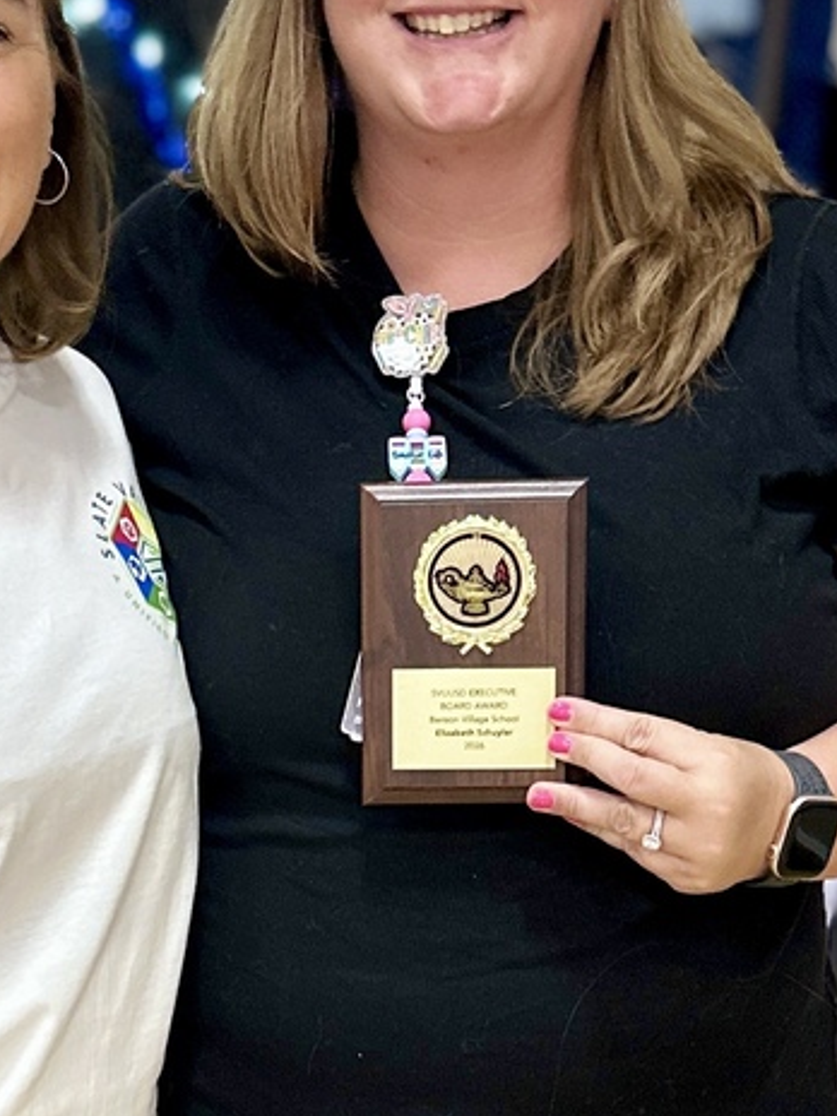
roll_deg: -3.1
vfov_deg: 36.2
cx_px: 236
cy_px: 577
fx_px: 1709
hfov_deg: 27.2
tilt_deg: -14.0
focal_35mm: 53
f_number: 1.78
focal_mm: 6.86
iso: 500
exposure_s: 1/60
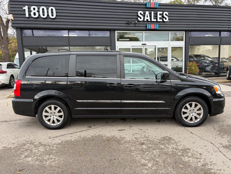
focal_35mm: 26
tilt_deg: -7.7
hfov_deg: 67.3
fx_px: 174
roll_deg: +1.7
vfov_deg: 53.1
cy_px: 87
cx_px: 116
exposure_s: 1/121
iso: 80
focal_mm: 5.96
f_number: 1.6
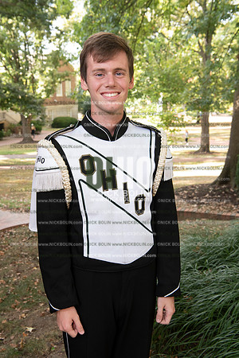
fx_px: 478
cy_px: 179
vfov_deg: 41.1
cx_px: 120
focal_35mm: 48
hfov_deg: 28.1
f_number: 8
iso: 800
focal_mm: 48
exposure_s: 1/100
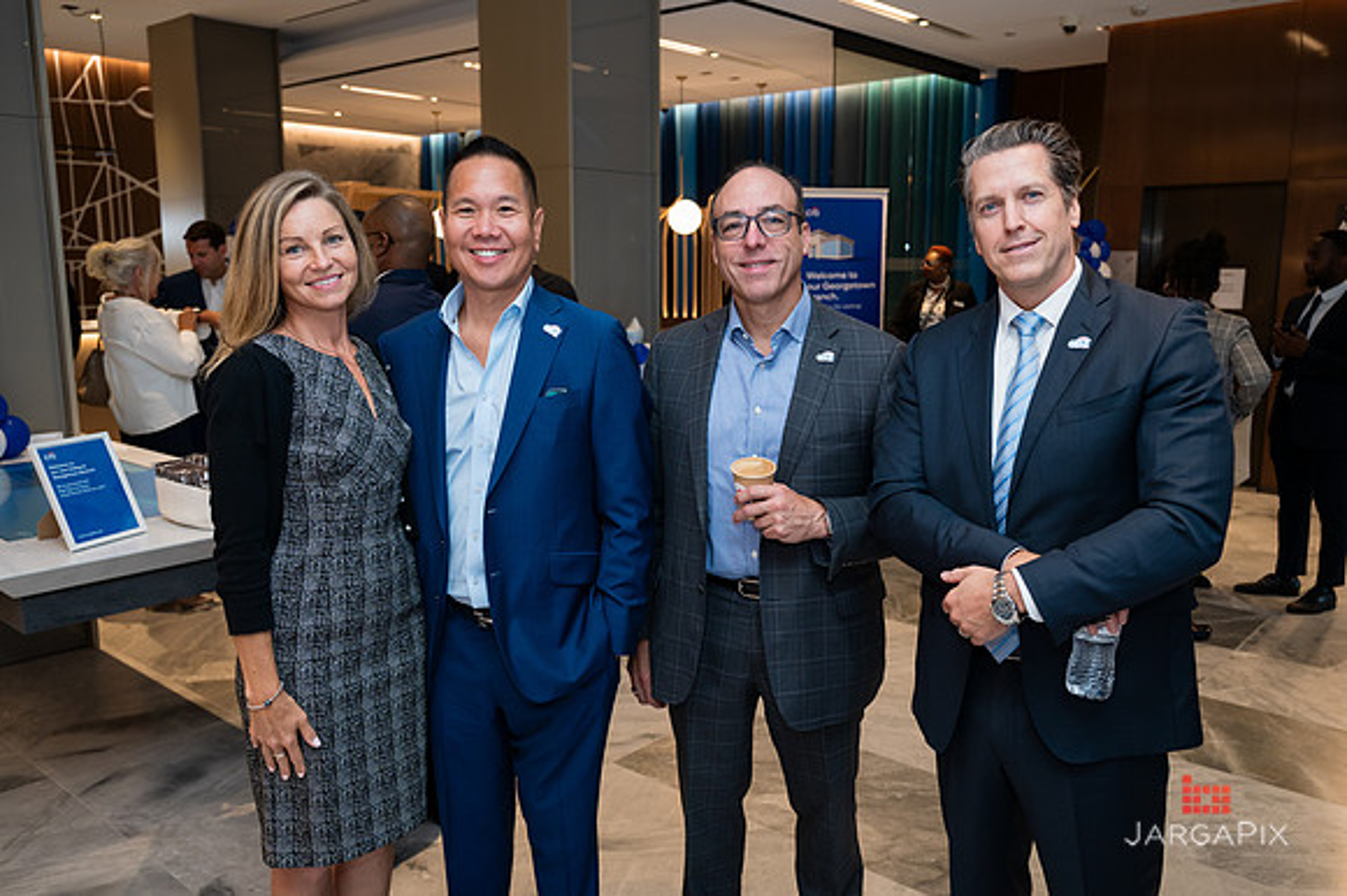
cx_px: 674
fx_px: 1088
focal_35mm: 29
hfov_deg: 63.5
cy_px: 448
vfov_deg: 44.8
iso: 640
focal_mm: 29
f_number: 4
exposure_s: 1/160
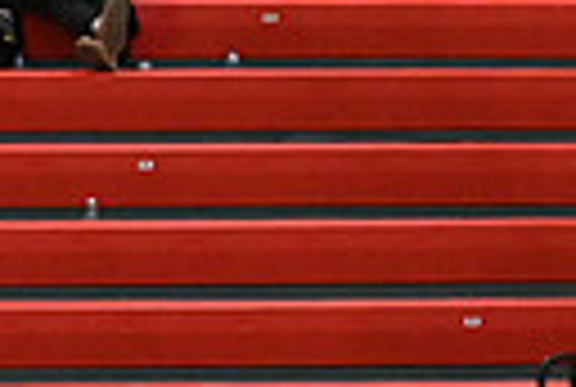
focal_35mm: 474
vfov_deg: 2.9
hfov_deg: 4.3
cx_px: -724
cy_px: 839
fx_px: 7602
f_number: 4
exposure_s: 1/400
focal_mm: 70
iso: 6400
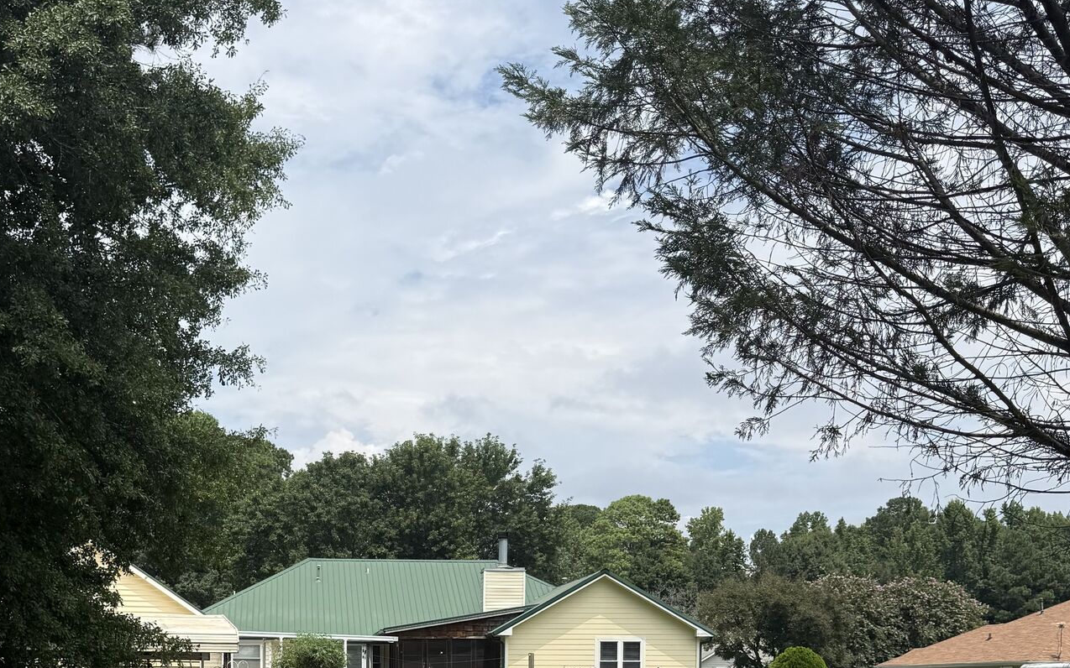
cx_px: 391
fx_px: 1341
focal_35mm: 46
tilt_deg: -1.3
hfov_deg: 43.1
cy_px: 718
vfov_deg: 26.0
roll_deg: +0.0
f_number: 1.78
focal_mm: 6.76
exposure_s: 1/4975
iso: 80
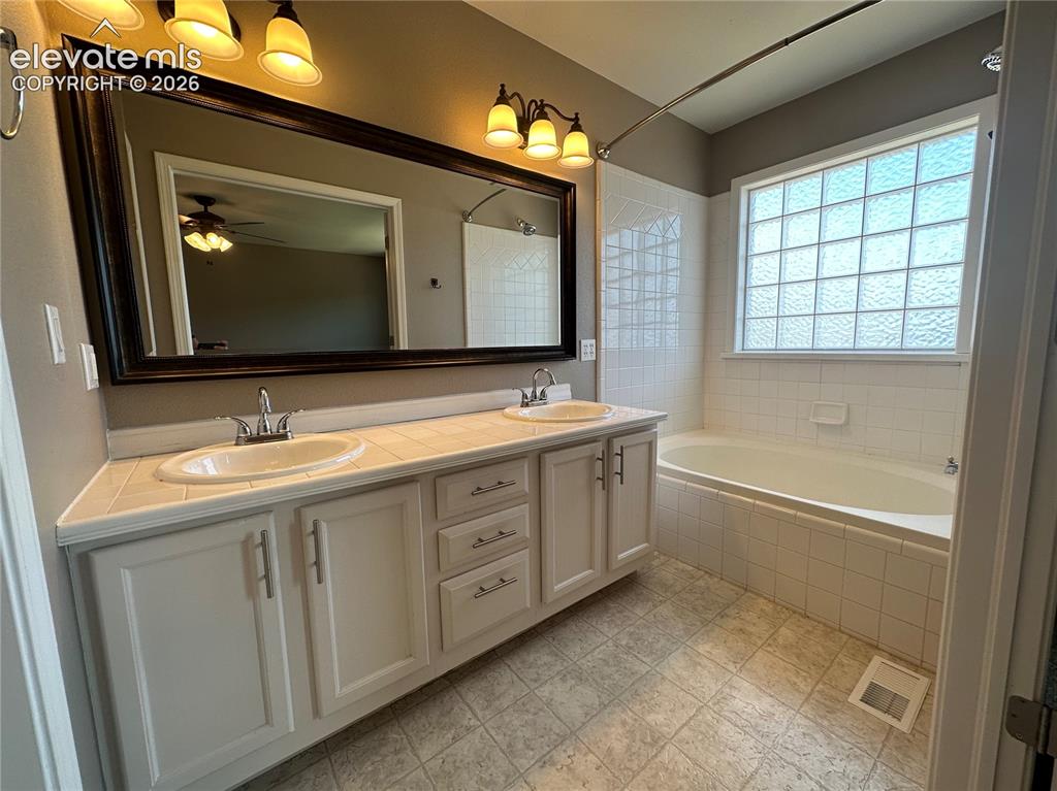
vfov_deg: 85.6
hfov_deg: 102.1
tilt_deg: -6.1
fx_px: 427
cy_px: 396
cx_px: 528
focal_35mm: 14
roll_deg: +1.0
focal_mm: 2.22
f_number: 2.2
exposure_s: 1/120
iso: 50
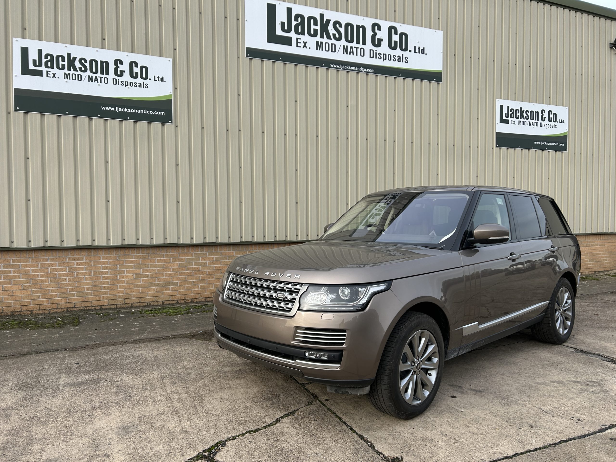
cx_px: 308
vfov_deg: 53.1
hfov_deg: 67.3
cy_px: 231
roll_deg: +0.0
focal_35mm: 26
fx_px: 463
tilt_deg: -1.5
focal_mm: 5.7
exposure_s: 1/1100
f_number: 1.5
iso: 50
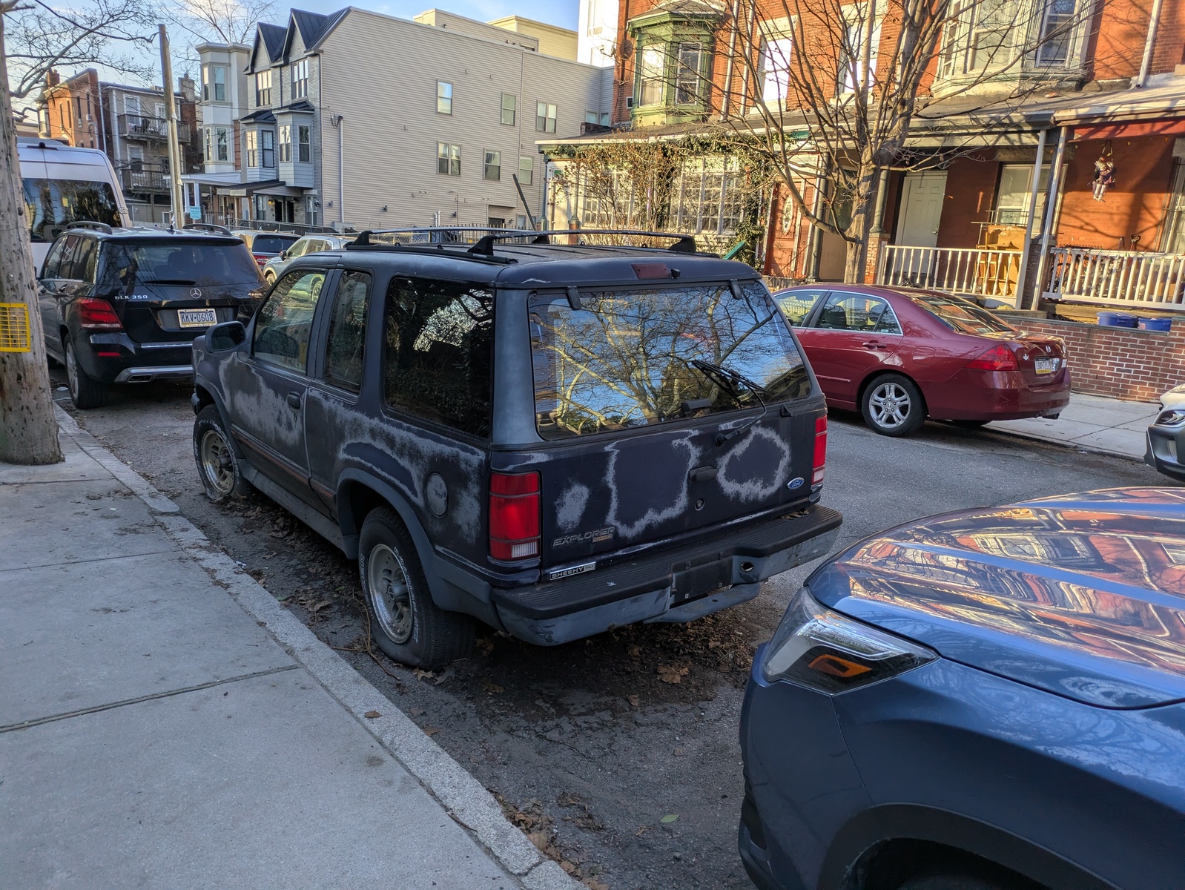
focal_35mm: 25
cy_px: 445
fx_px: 856
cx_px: 592
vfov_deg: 54.9
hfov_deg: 69.4
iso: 40
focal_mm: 5.43
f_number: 1.89
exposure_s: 1/560
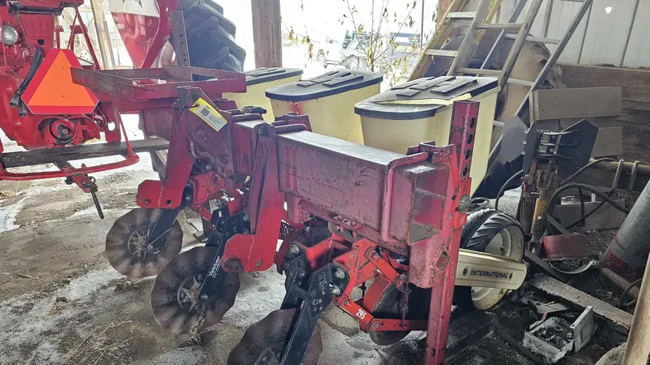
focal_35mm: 26
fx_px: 448
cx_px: 321
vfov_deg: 43.7
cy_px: 245
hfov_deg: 71.9
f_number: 1.7
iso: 640
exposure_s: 1/120
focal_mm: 6.3
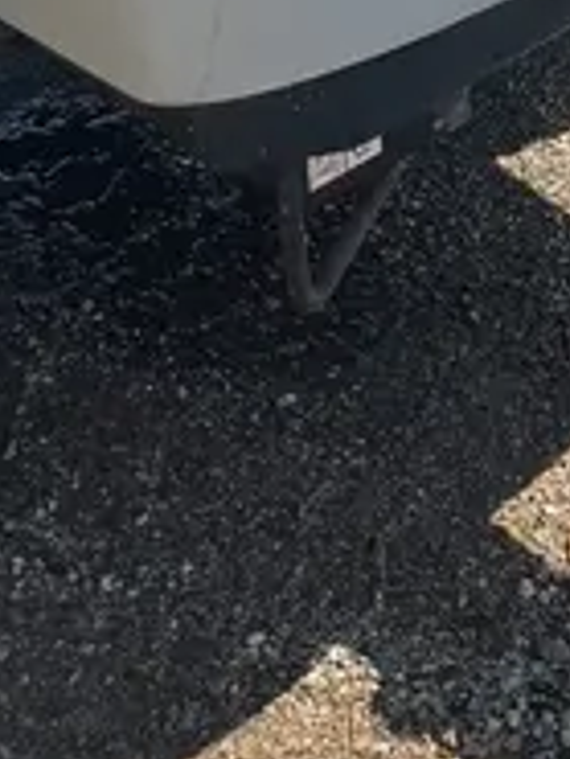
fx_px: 2259
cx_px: 336
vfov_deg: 17.3
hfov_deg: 14.4
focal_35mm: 103
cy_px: -367
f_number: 1.6
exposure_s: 1/943
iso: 50
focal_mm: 5.1
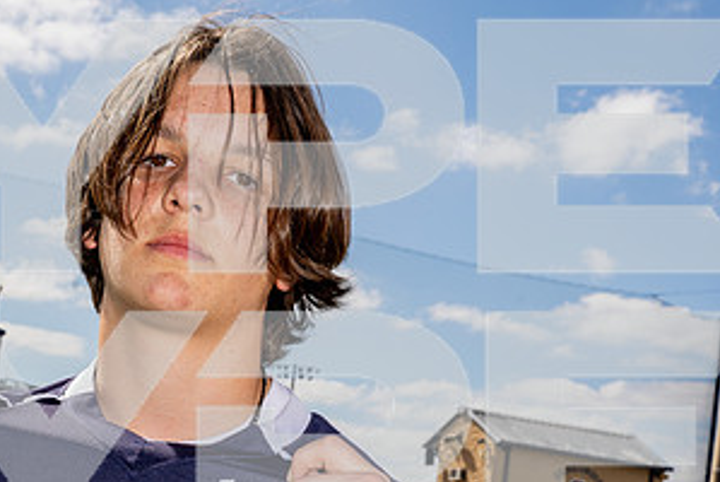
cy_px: 440
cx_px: 149
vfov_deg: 14.3
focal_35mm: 95
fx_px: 1902
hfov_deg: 21.2
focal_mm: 49
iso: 100
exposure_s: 1/250
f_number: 14
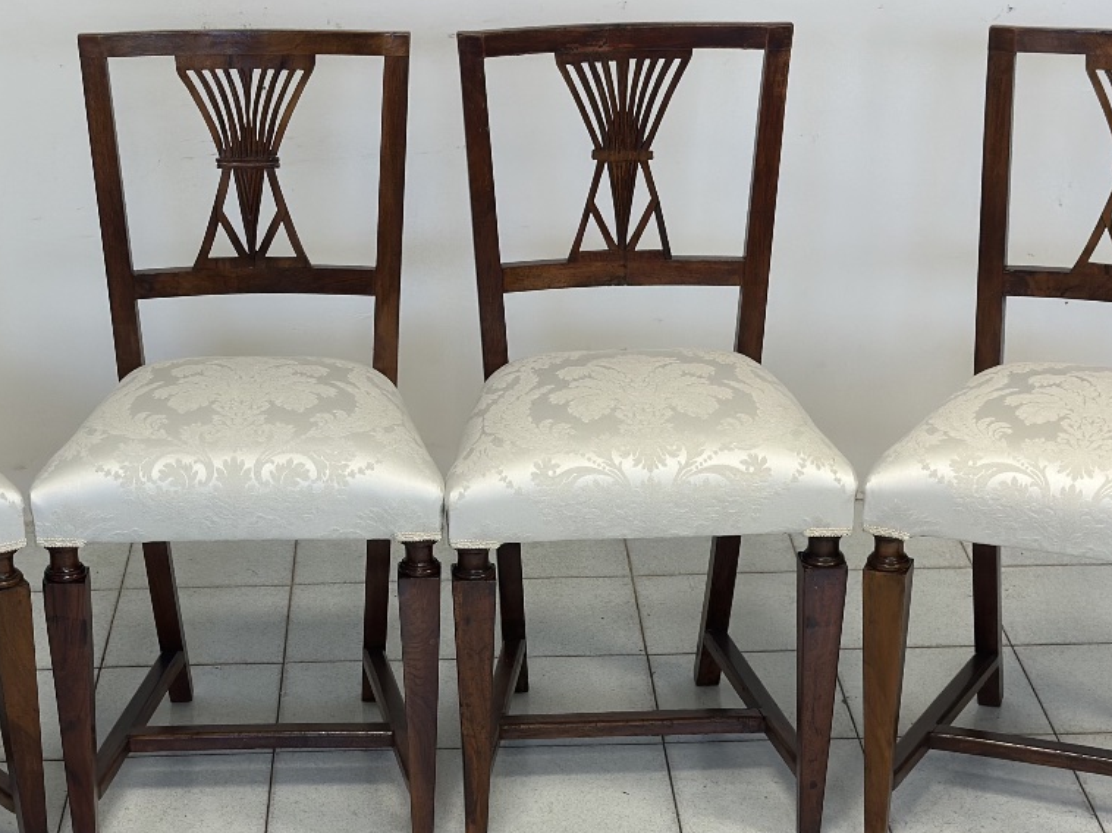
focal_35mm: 76
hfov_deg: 25.6
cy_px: 535
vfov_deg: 19.3
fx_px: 2441
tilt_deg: -23.9
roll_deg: +1.5
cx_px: 474
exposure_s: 1/100
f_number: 1.78
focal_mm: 6.86
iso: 100
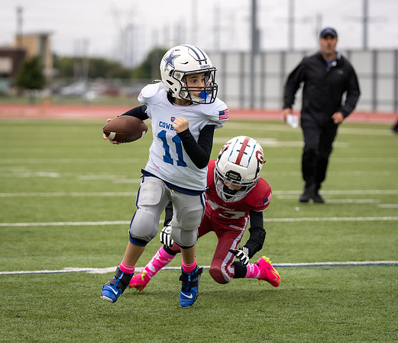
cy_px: 140
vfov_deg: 7.7
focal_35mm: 209
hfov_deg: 9.0
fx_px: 2540
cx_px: 135
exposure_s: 1/1250
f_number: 2.8
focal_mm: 125
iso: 160
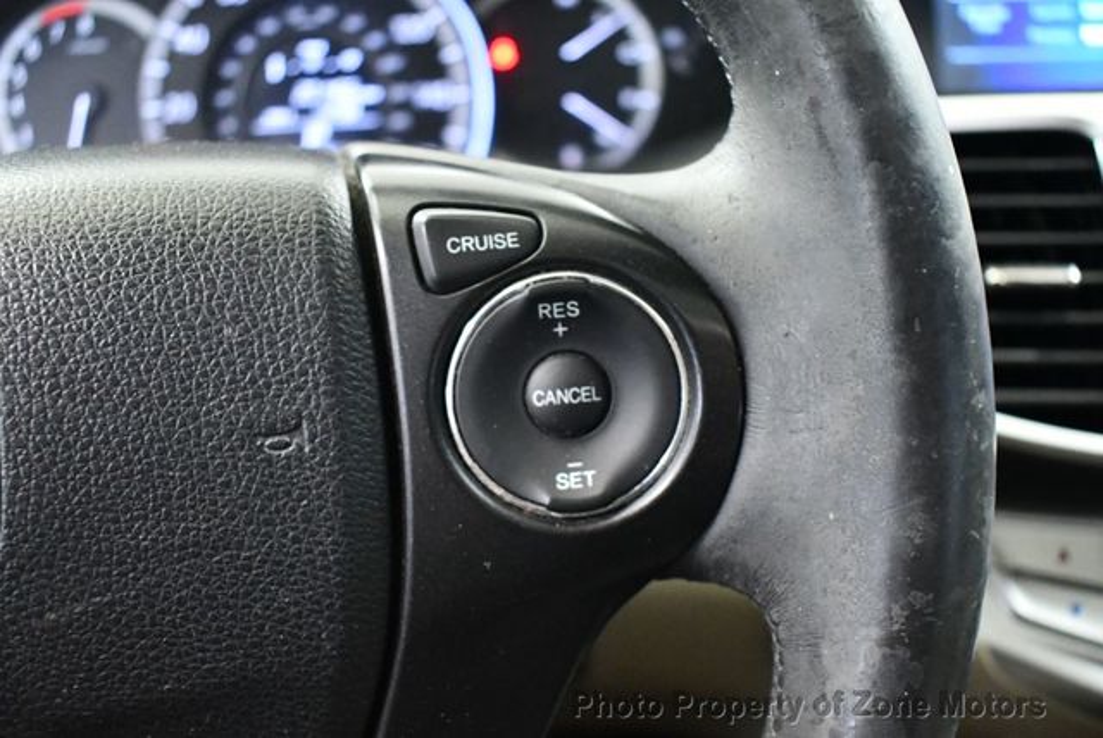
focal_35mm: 36
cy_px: 369
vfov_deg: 36.9
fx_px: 1104
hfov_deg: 53.1
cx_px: 552
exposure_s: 1/60
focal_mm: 18
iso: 5600
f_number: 3.5
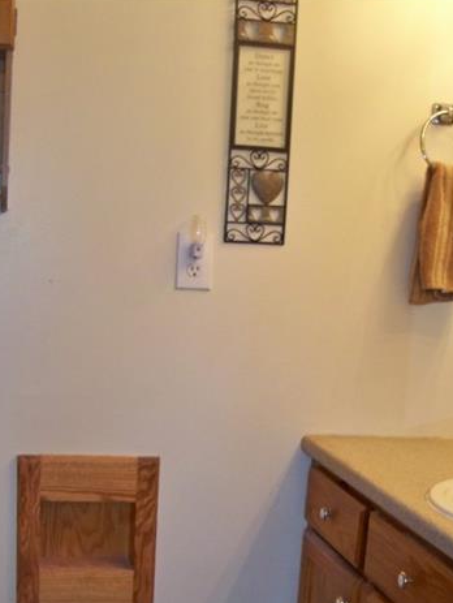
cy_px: 492
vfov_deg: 32.2
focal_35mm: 58
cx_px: 197
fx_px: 1011
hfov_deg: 25.2
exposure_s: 1/30
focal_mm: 6.2
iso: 200
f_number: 3.5
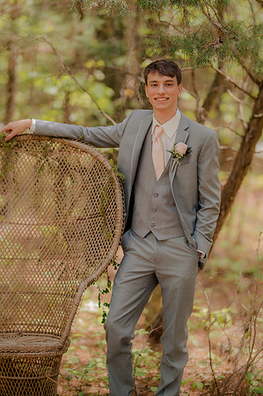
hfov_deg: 13.0
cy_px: 198
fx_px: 1153
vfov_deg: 19.5
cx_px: 132
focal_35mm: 105
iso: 125
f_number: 1.6
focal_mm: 105
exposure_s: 1/320
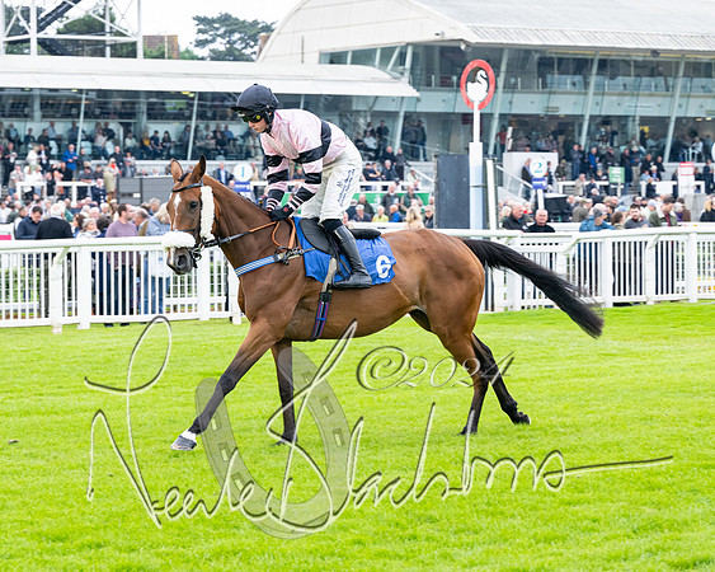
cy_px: 231
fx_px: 2418
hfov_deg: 16.8
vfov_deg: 13.5
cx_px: 285
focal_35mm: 114
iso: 400
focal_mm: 70
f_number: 4
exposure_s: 1/500
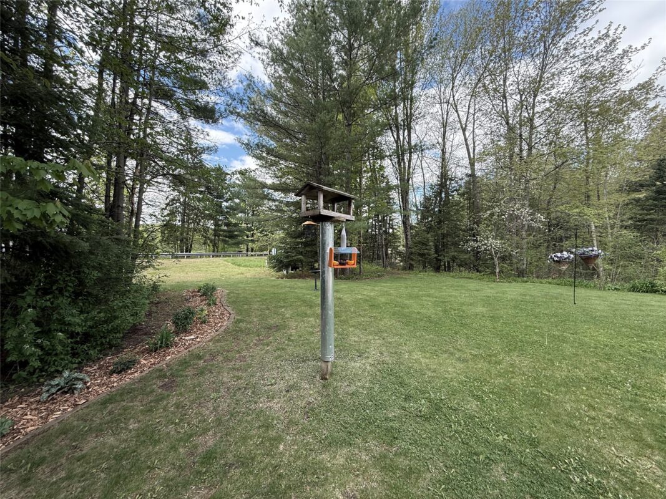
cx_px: 333
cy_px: 250
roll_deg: -1.2
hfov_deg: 102.1
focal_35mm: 14
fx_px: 269
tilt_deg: +0.5
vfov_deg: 85.7
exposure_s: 1/351
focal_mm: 2.22
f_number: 2.2
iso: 64
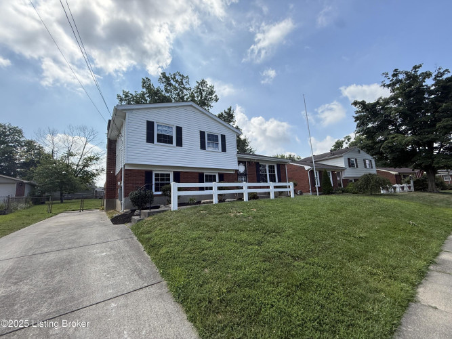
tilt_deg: +8.9
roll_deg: +2.9
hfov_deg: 102.1
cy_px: 170
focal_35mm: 14
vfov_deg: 85.7
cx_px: 226
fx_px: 183
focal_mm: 2.22
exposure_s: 1/1698
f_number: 2.2
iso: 50
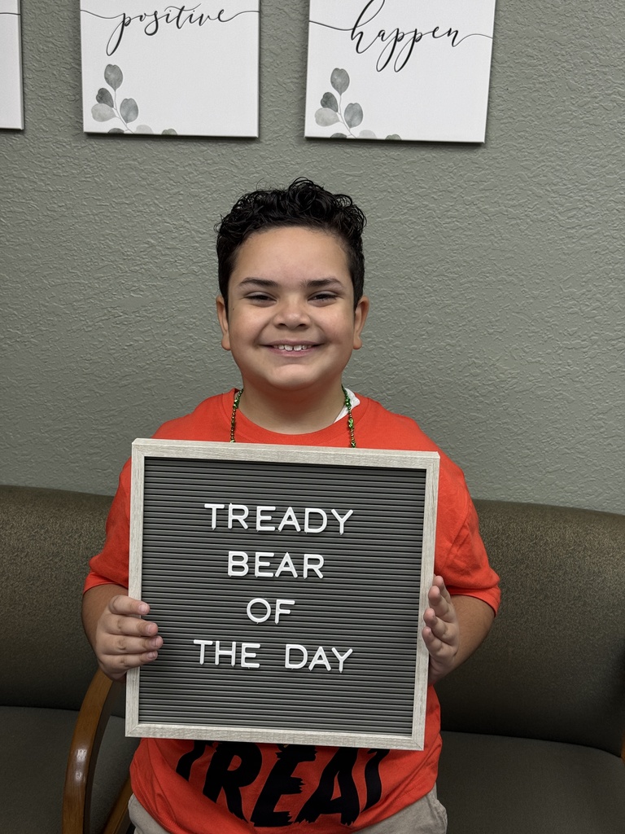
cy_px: 417
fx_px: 1156
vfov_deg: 39.7
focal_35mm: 48
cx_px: 312
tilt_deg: -12.3
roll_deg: -1.8
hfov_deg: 30.3
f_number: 1.78
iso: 80
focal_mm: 6.76
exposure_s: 1/60
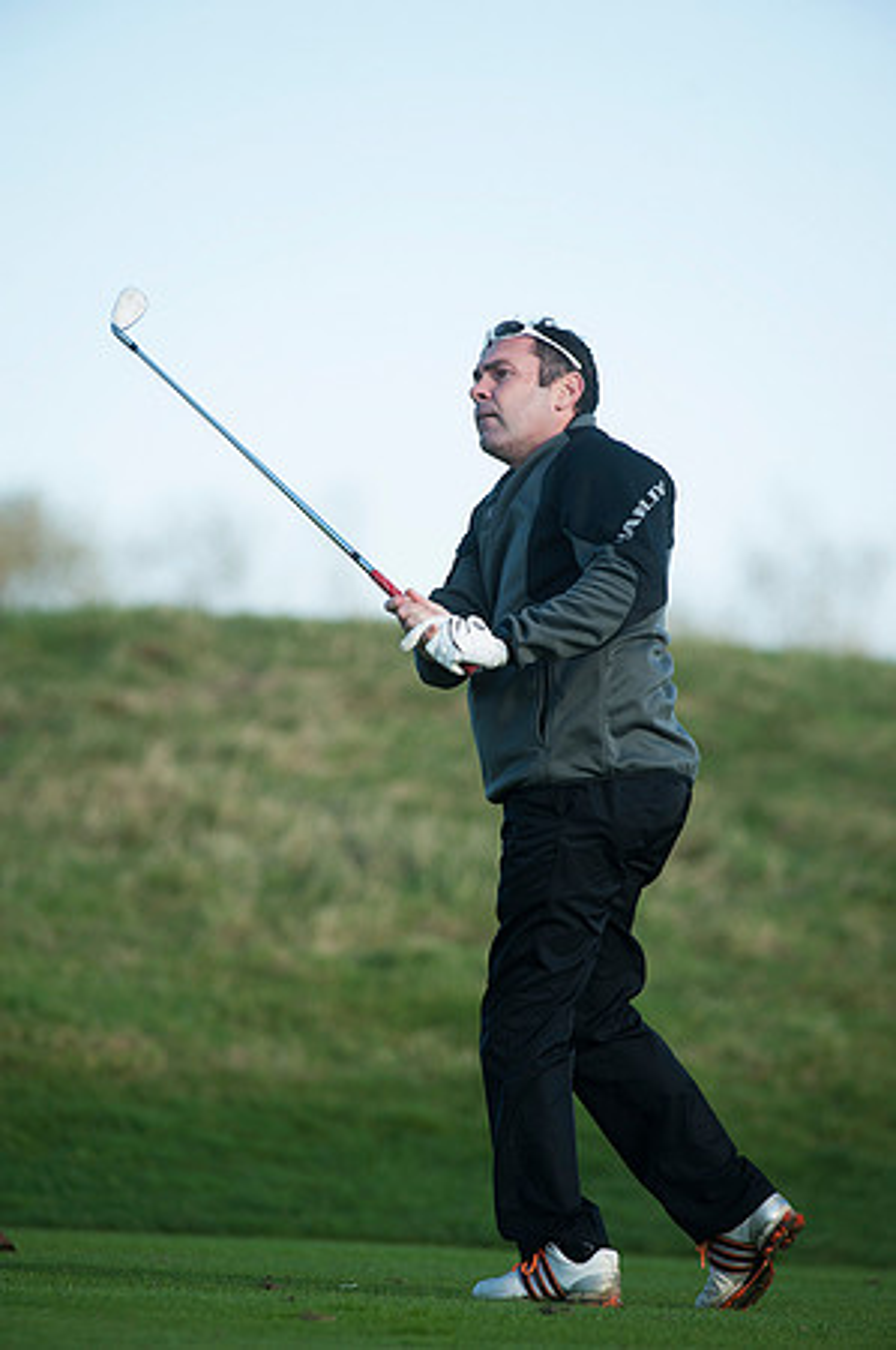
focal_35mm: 300
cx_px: 448
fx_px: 11225
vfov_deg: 6.9
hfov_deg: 4.6
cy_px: 675
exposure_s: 1/1250
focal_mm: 300
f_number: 5.6
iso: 400
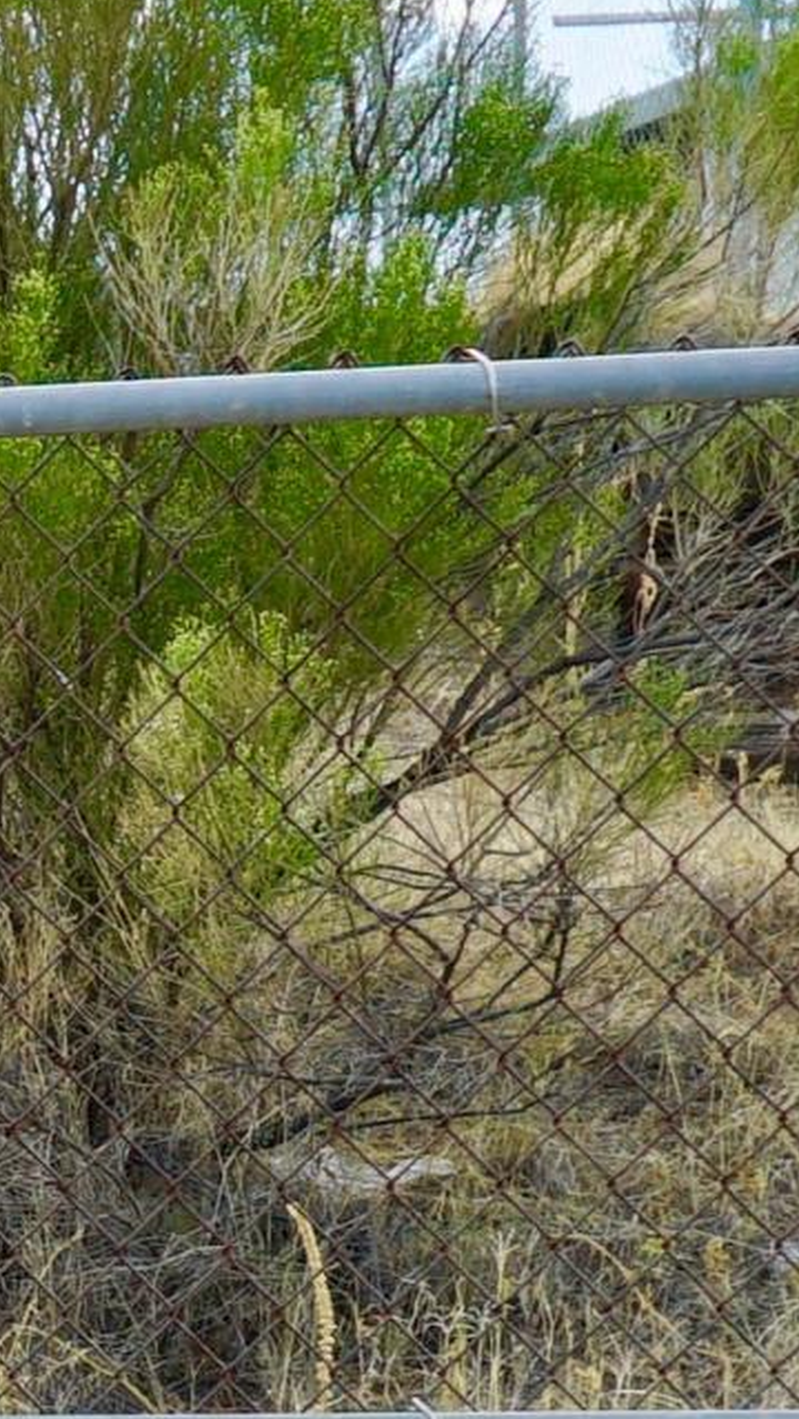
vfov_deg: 17.8
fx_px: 4439
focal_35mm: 118
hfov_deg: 9.0
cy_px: 1307
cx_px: -1265
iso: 100
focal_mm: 24
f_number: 8
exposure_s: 1/100
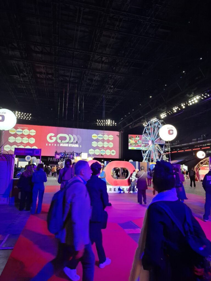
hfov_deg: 58.9
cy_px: 140
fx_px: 187
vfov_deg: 73.9
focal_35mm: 23
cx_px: 106
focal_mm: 5.54
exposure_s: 1/50
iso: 320
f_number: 1.8
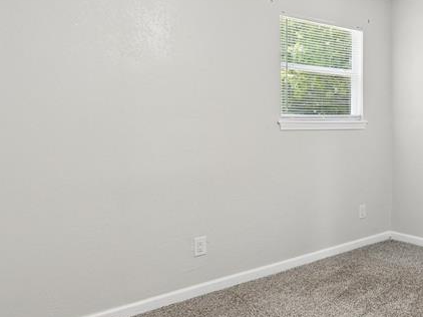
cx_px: 415
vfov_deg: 40.5
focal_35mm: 35
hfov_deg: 45.2
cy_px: 126
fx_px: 427
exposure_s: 1/15
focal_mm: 10
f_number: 6.3
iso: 100
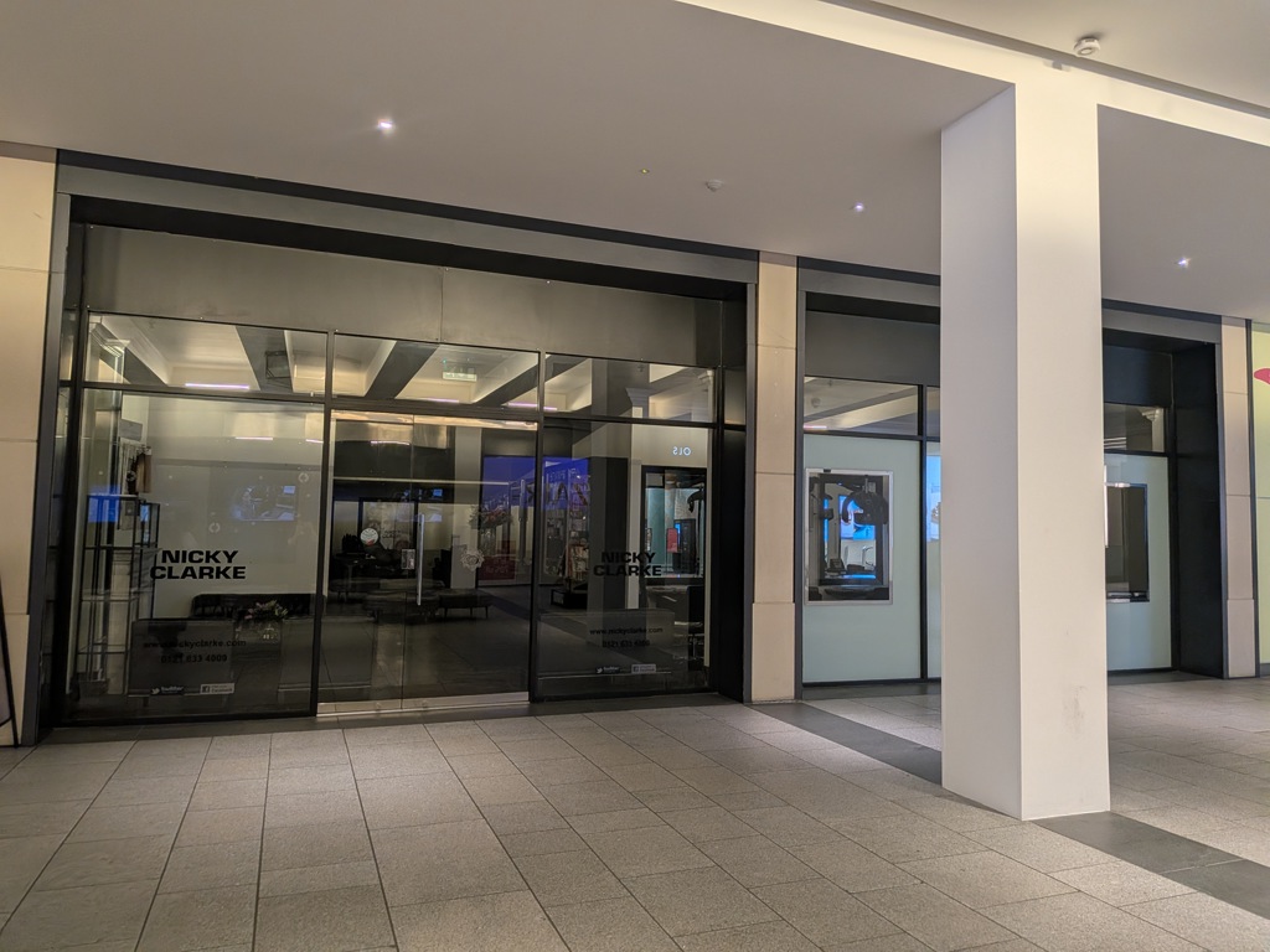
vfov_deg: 56.8
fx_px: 881
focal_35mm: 24
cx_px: 635
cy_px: 476
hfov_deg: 71.6
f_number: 1.7
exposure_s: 1/100
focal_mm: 4.53
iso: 49
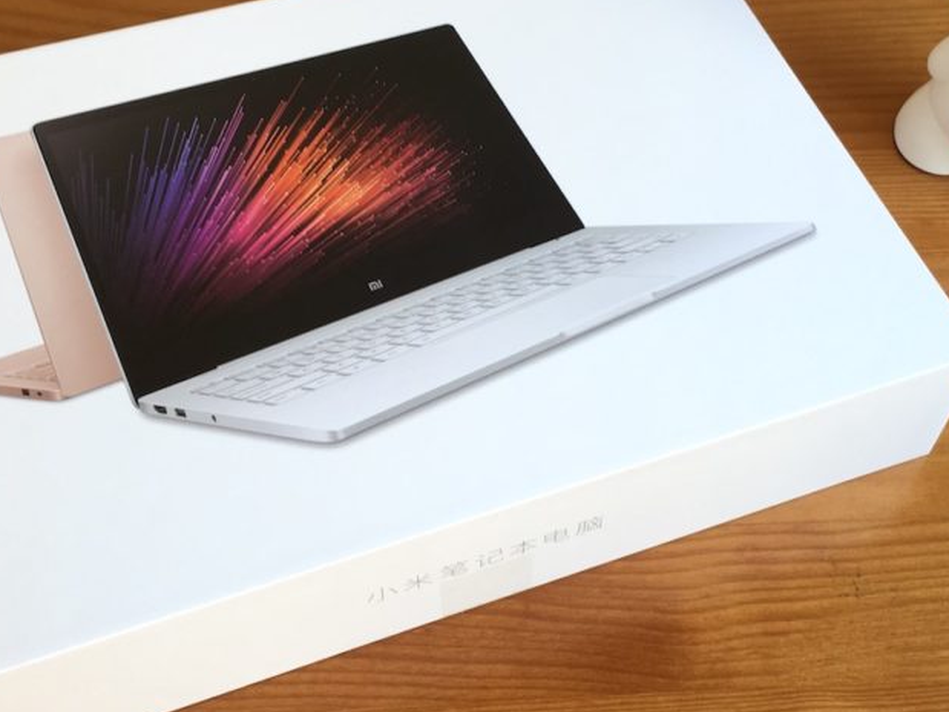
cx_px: 523
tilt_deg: -54.5
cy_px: 302
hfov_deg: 39.6
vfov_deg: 30.2
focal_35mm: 48
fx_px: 1316
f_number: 2.2
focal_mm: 4.15
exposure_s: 1/50
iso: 32
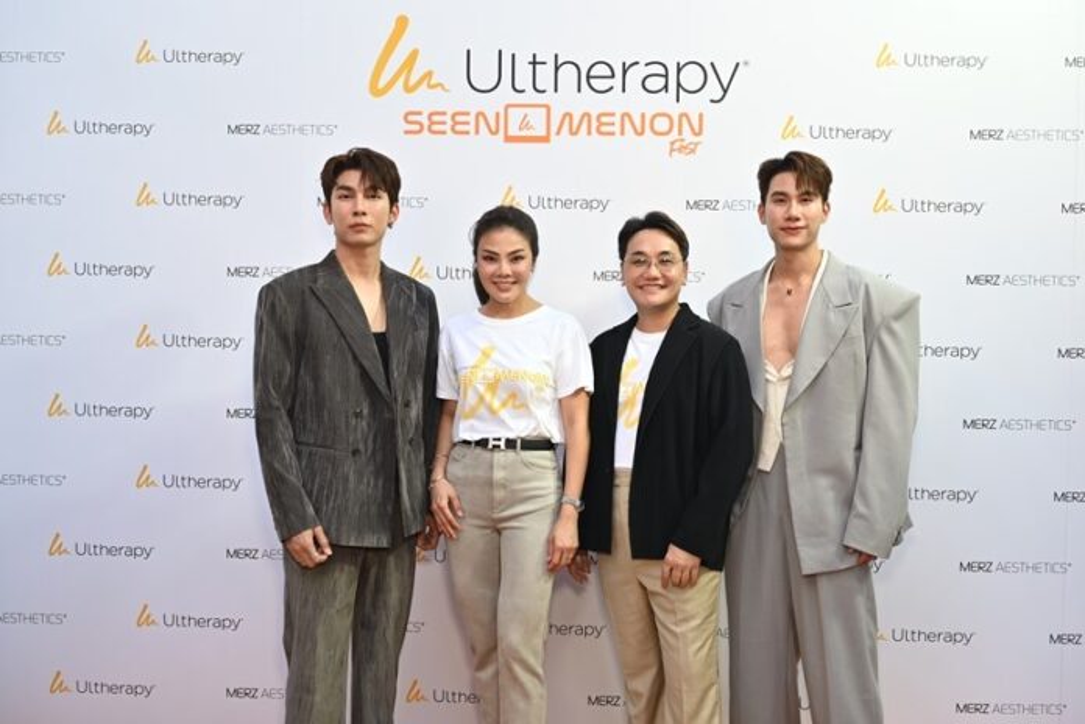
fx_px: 1040
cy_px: 362
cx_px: 542
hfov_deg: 55.1
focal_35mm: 34
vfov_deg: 38.4
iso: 250
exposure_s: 1/60
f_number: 5
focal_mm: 34.5
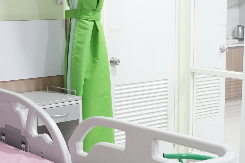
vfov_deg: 16.6
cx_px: 142
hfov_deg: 24.6
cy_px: 82
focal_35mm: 82
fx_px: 561
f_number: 2.8
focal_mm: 16.9
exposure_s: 1/125
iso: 1250
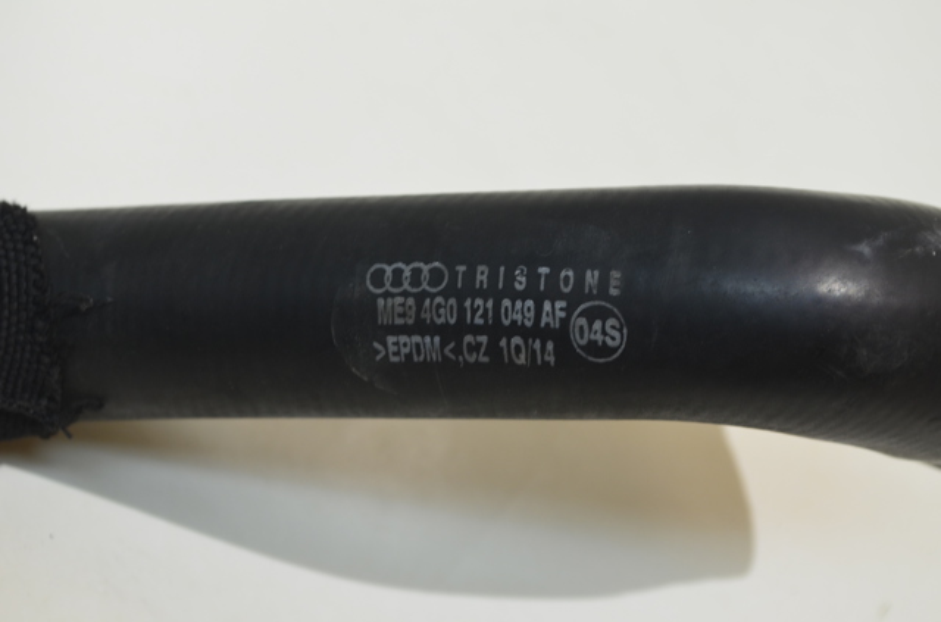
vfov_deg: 16.5
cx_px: 470
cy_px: 311
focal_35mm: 82
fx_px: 2151
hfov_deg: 24.7
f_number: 8
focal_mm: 55
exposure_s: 1/20
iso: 400
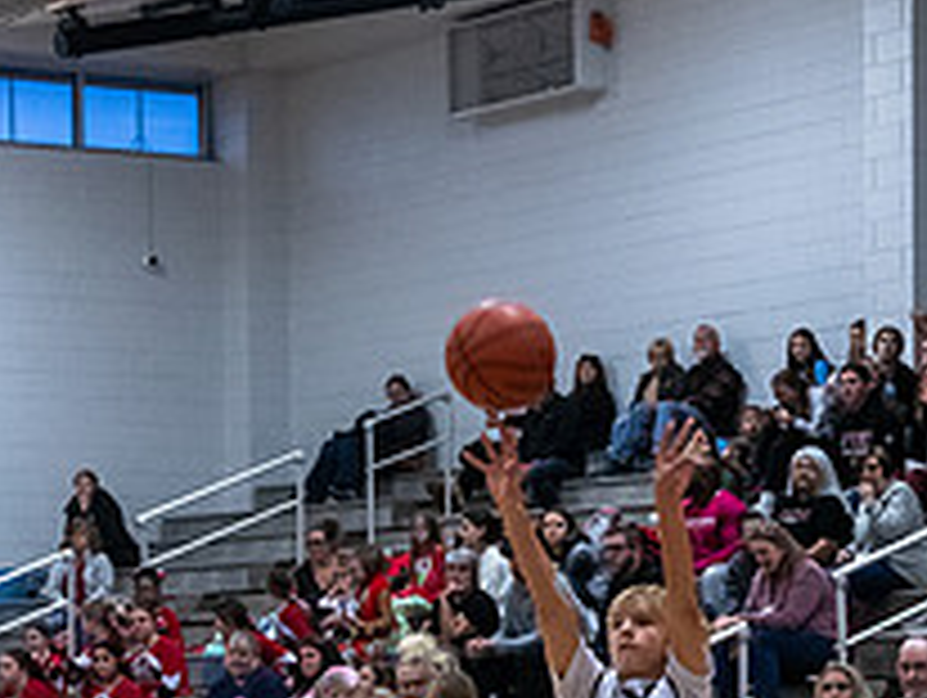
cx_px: 544
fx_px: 4048
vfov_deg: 9.7
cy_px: 788
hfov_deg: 13.1
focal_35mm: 151
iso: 4000
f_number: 4
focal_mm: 48
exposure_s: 1/500
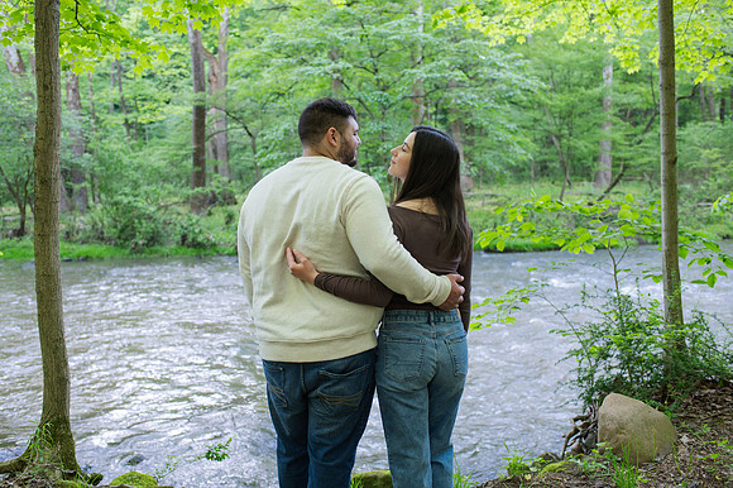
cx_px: 360
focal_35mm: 36
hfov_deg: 53.6
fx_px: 726
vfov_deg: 37.2
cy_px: 244
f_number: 3.2
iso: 1000
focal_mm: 35
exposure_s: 1/320
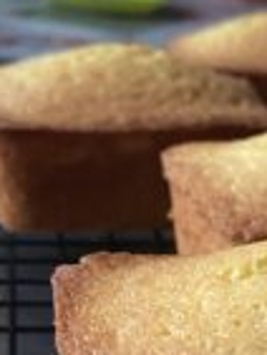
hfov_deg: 16.0
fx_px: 945
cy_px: 320
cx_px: 180
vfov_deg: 20.8
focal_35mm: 92
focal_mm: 4.25
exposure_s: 1/30
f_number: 1.8
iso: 1000
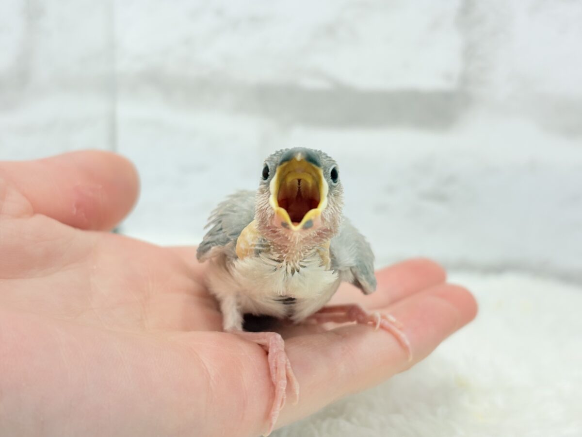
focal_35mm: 52
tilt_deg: -8.4
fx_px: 874
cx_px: 291
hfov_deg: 36.8
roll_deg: -0.3
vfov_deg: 28.0
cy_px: 218
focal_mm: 5.96
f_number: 1.6
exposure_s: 1/50
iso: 40
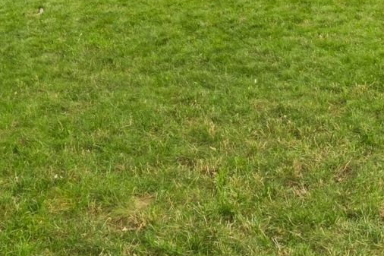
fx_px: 906
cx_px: 182
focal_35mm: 85
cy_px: -65
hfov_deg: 23.9
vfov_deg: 15.4
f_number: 22
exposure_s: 1/2.5
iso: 100
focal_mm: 14
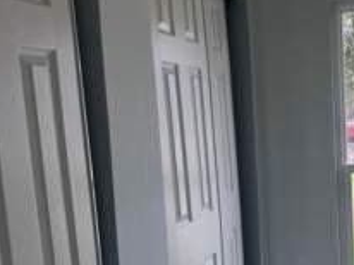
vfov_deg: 26.0
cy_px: 163
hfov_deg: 32.8
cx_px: 313
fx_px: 572
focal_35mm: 56
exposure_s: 1/470
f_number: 1.78
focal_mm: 6.76
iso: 80
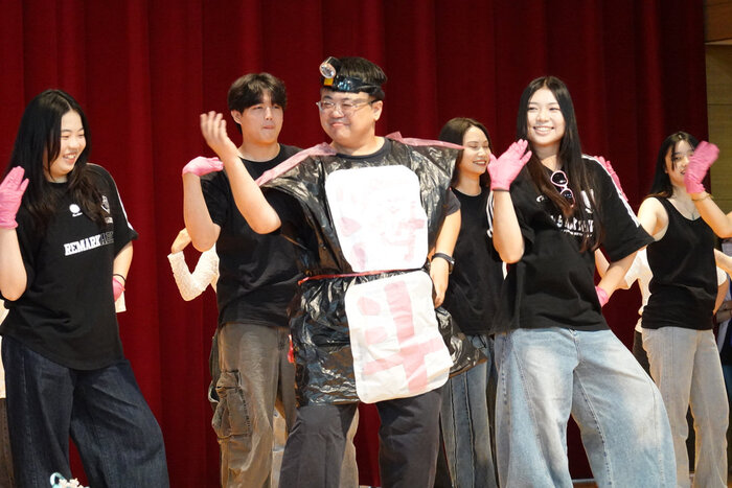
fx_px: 4067
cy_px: 244
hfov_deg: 10.3
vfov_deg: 6.9
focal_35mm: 200
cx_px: 366
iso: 3200
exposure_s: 1/160
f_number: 5
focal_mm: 71.99
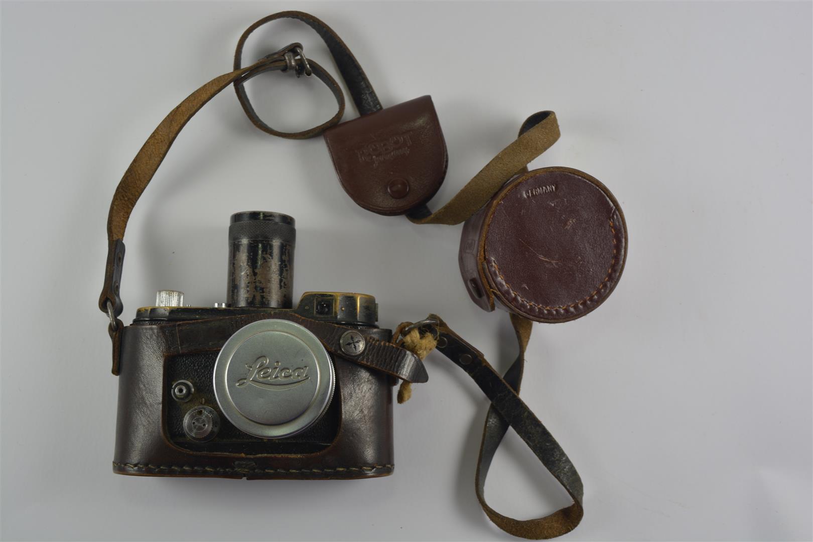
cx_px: 406
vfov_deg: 34.2
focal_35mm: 39
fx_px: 881
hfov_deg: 49.6
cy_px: 271
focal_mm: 26
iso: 100
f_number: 9
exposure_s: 1/40
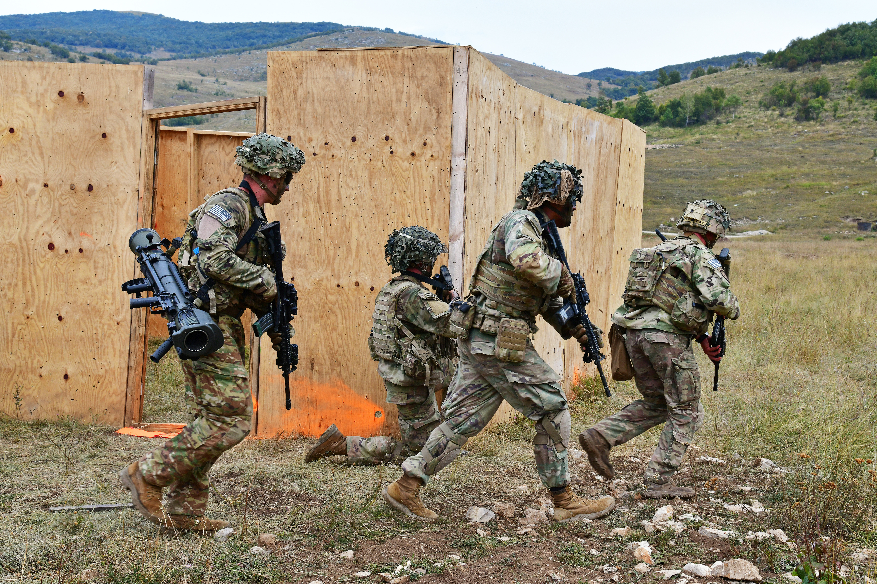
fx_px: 1121
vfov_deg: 29.2
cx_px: 438
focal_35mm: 46
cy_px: 292
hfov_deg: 42.7
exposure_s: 1/400
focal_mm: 46
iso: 500
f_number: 10
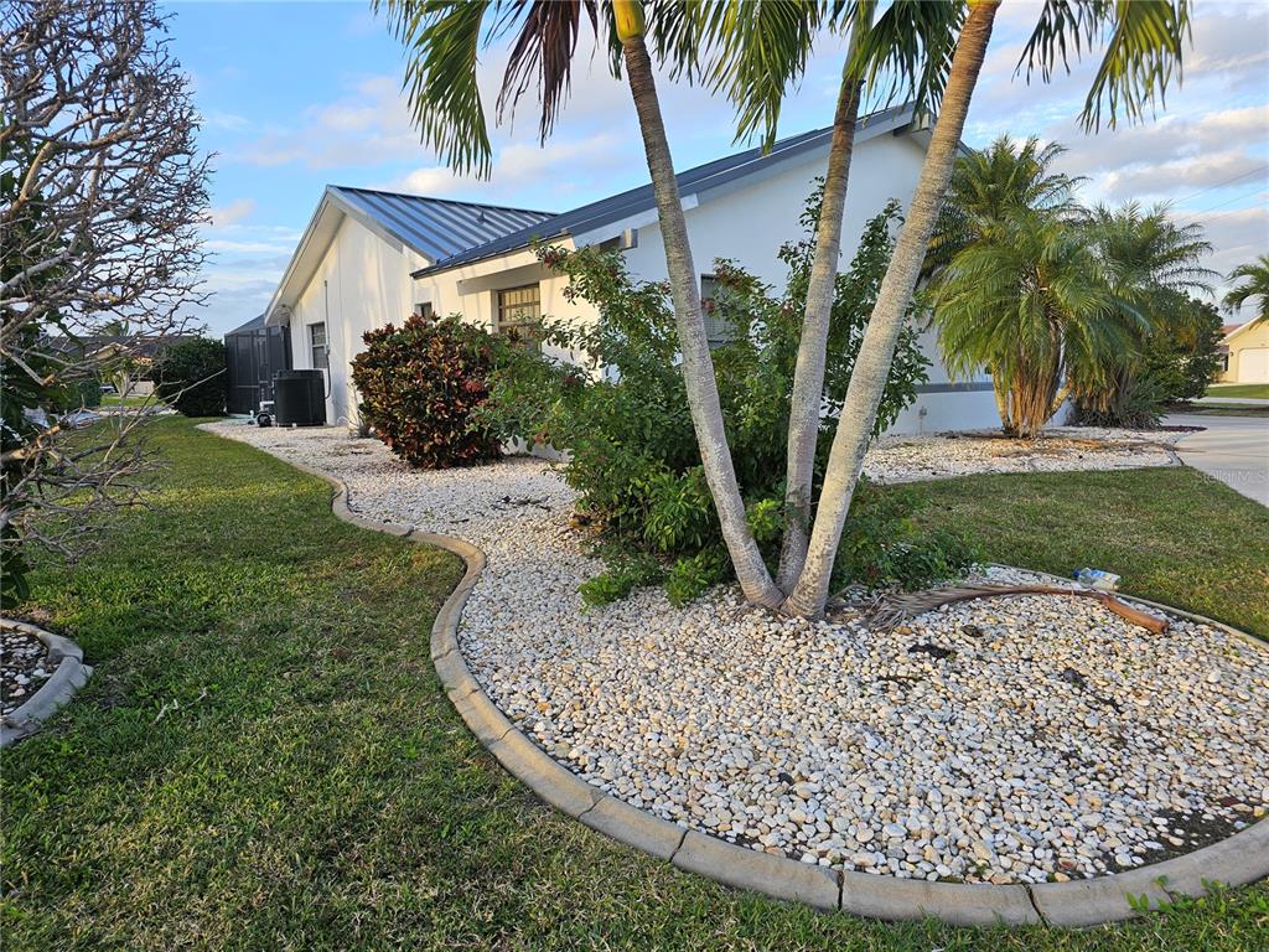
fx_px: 843
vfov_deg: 58.9
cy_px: 476
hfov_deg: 73.9
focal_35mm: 23
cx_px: 634
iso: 10
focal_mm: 6.3
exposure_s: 1/120
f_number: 1.7
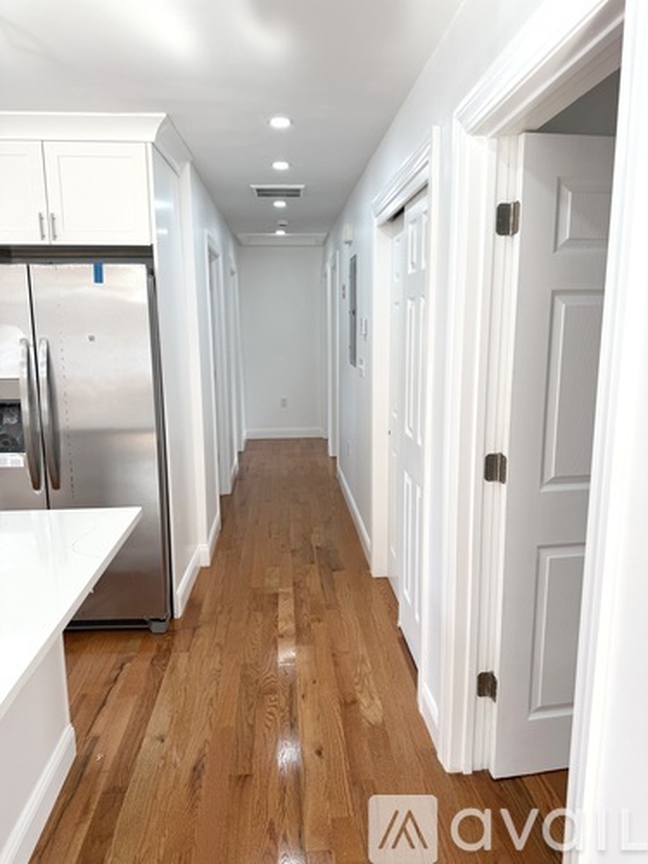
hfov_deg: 56.8
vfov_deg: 71.6
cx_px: 324
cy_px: 432
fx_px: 599
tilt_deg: -8.5
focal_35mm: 24
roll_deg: +0.7
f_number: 1.78
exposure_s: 1/181
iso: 64
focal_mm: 6.76
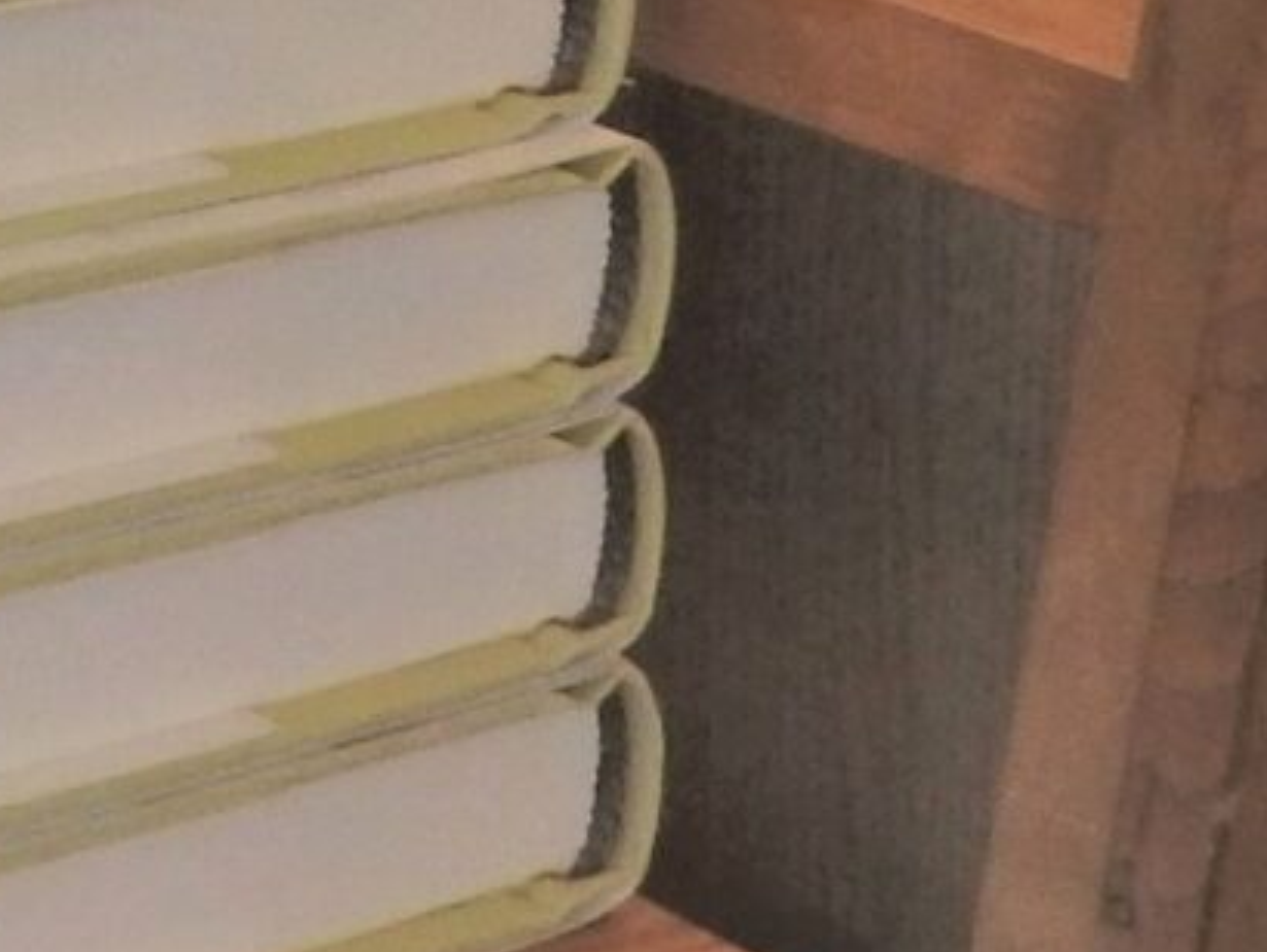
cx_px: -1700
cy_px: -552
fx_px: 4468
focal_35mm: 122
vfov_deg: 11.6
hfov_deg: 12.8
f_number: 3
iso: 250
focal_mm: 4.5
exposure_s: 1/30
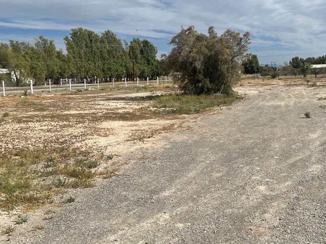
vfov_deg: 35.1
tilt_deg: -6.5
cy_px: 118
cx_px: 186
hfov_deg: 45.6
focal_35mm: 41
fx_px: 386
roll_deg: +1.1
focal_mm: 5.7
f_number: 1.5
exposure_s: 1/9434
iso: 50
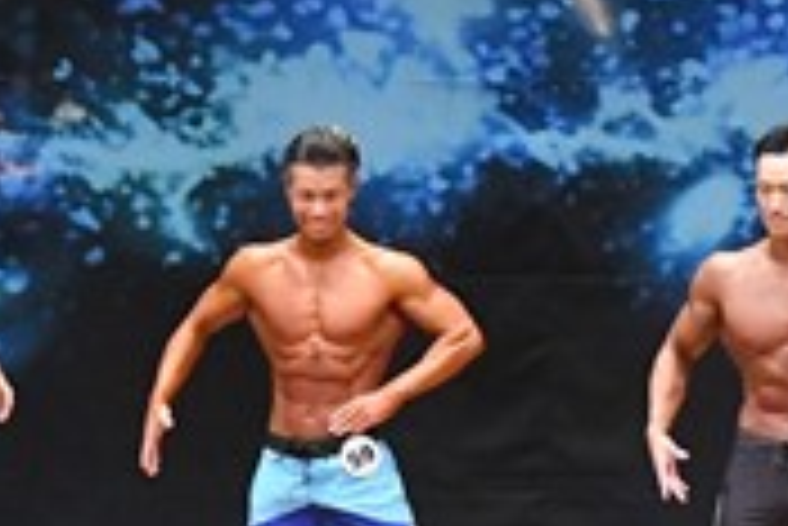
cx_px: 574
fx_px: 9004
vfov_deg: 3.4
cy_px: 198
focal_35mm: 411
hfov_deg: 5.0
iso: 8000
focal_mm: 62
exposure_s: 1/400
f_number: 5.6
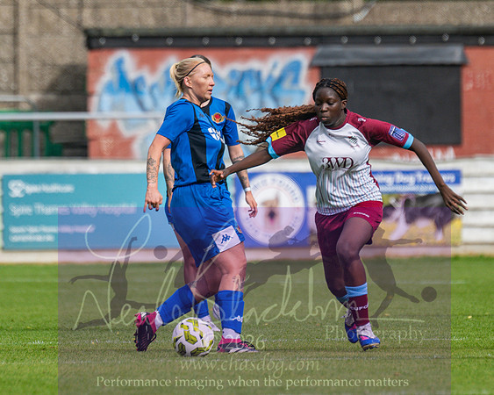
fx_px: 12953
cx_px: 170
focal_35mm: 886
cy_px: 165
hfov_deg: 2.2
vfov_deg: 1.7
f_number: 4
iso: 140
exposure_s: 1/1000
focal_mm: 300
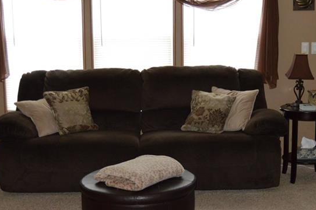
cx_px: 191
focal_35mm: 68
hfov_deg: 29.6
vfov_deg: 20.0
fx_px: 596
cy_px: 119
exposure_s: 1/60
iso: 1250
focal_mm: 24
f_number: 3.8
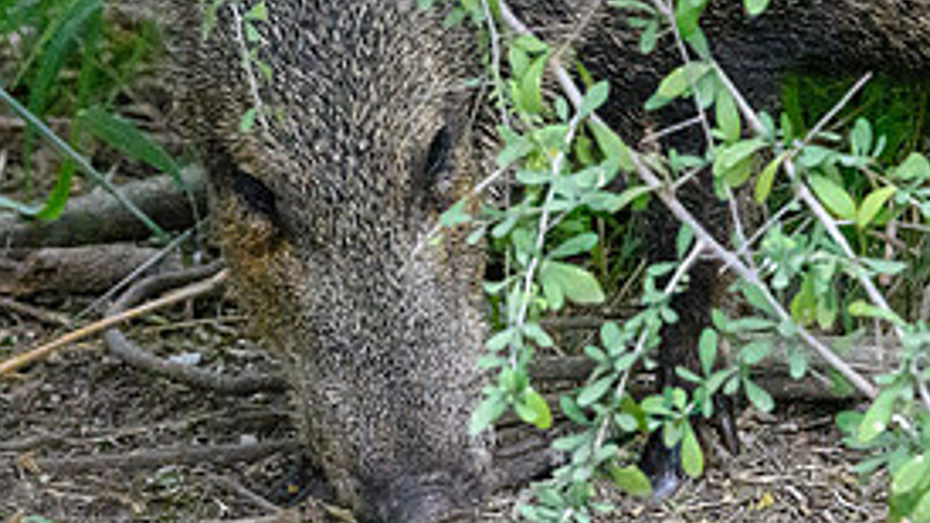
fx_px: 20266
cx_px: 376
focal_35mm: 822
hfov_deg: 2.6
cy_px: 180
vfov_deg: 1.5
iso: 6400
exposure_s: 1/1000
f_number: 6.3
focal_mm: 200
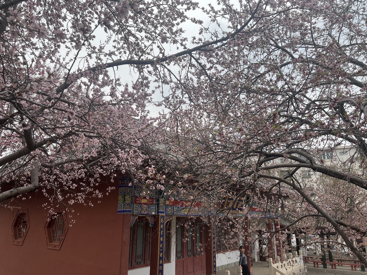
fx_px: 276
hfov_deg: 67.3
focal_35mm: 26
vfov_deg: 53.1
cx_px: 184
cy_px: 138
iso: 50
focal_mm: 5.7
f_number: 1.5
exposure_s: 1/3077
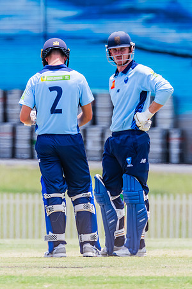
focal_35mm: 1111
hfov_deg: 1.2
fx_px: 8886
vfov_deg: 1.9
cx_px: 87
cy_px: 112
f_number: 9
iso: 800
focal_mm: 600
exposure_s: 1/2000
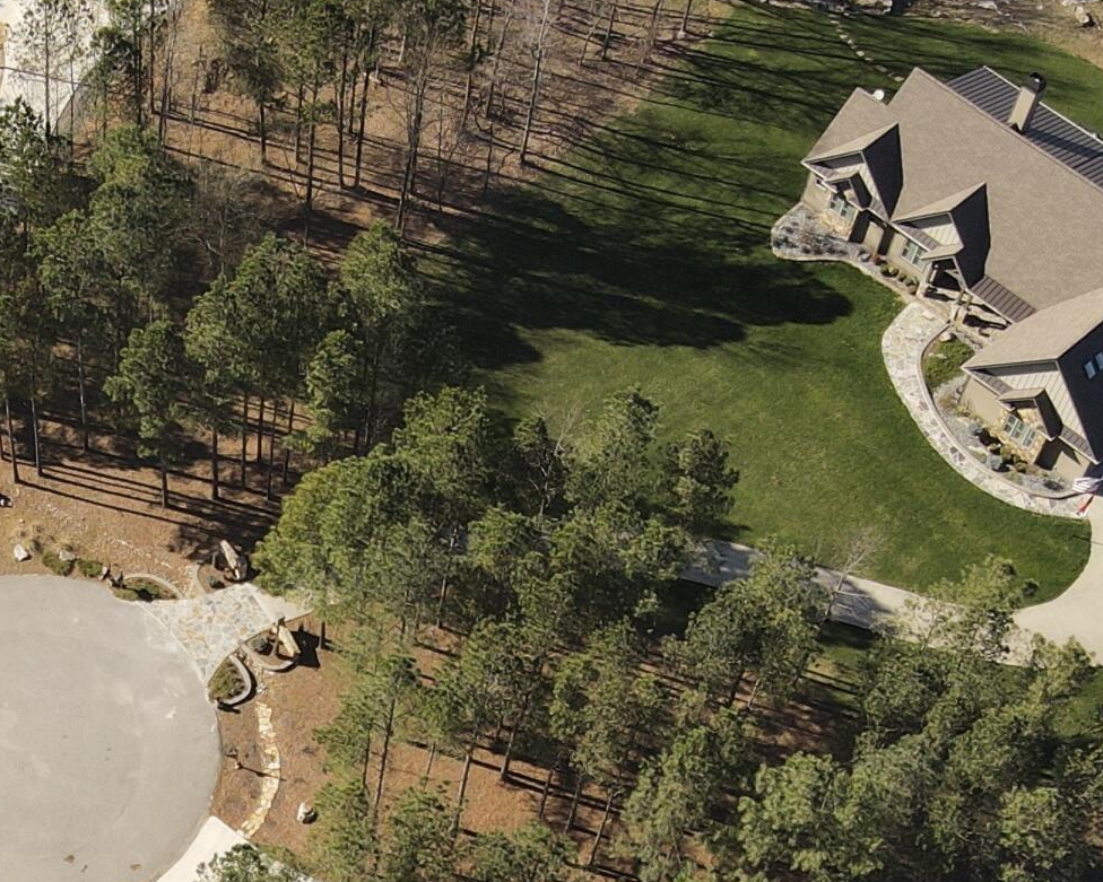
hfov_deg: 25.4
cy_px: 929
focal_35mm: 72
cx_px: 75
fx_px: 2351
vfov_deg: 20.4
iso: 100
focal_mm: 4.5
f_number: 2.8
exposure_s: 1/400
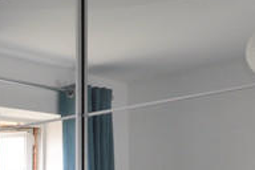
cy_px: 276
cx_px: -183
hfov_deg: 19.8
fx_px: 567
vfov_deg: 15.4
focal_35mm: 80
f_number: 3.5
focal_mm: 10
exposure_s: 1/200
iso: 320
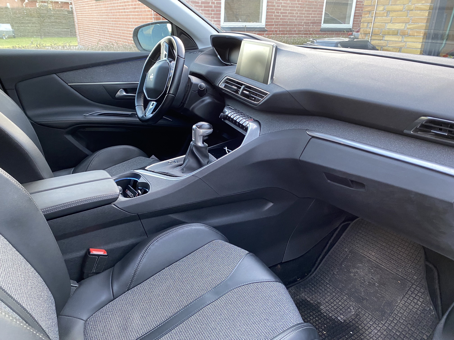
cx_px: 227
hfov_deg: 67.3
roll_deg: -1.6
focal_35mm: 26
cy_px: 170
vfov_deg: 53.1
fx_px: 341
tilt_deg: -22.0
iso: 200
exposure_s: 1/60
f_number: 1.8
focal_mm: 4.25
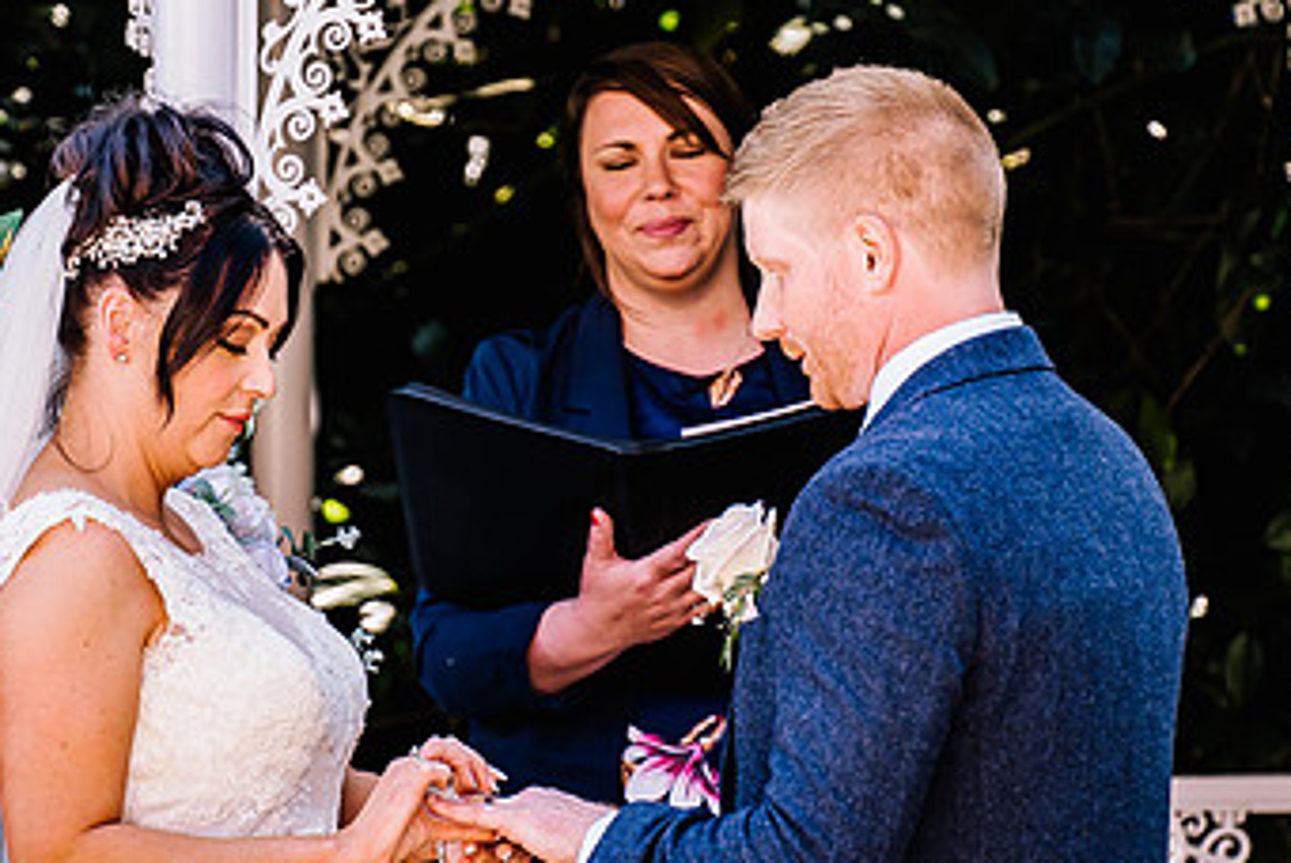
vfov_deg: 4.5
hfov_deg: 6.7
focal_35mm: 306
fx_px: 10983
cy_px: 592
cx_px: 628
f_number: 5.6
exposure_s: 1/200
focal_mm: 180
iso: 400
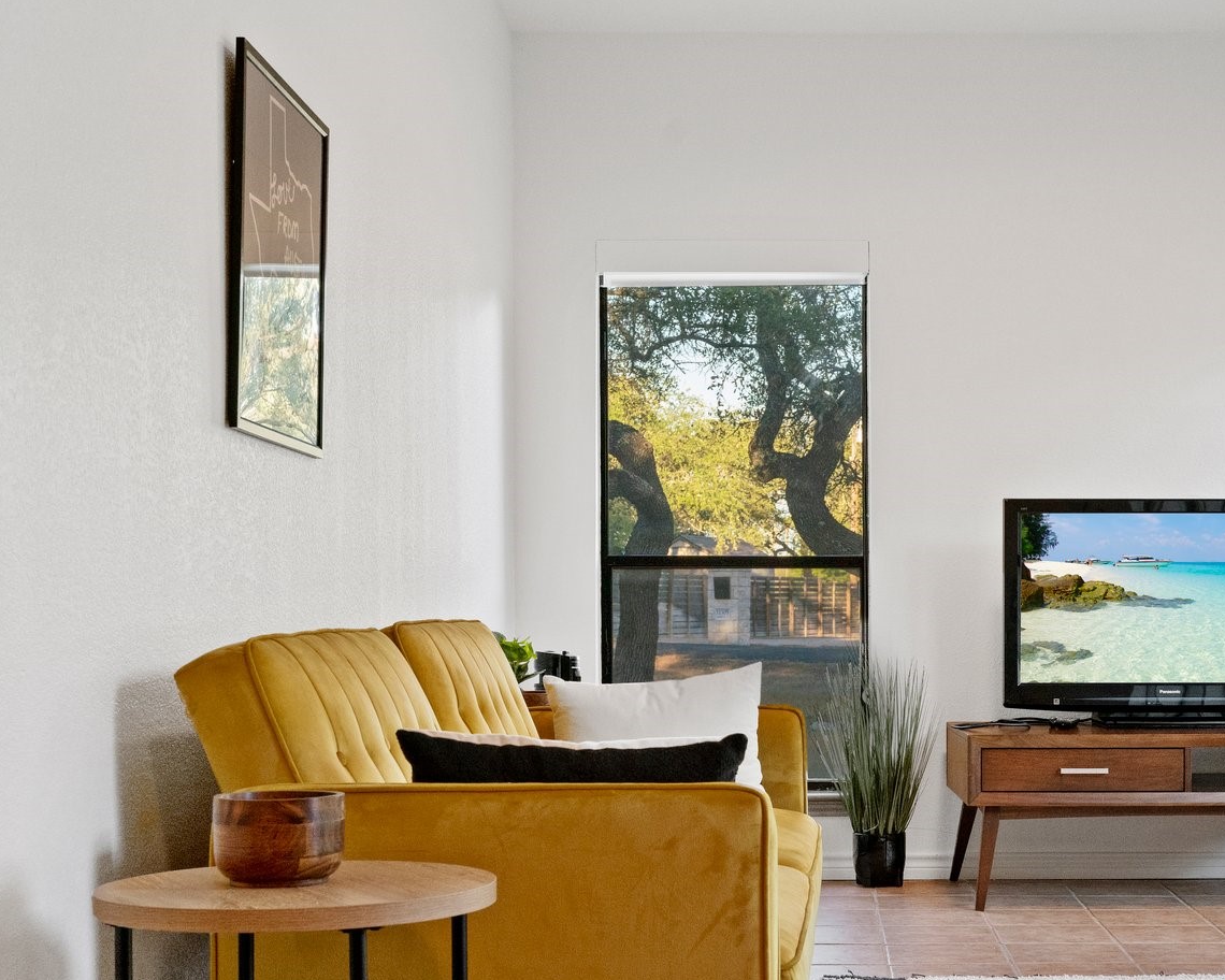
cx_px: 852
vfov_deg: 25.8
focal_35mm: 59
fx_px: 2139
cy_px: 591
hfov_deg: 31.6
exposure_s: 1/40
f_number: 8
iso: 2500
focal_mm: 35
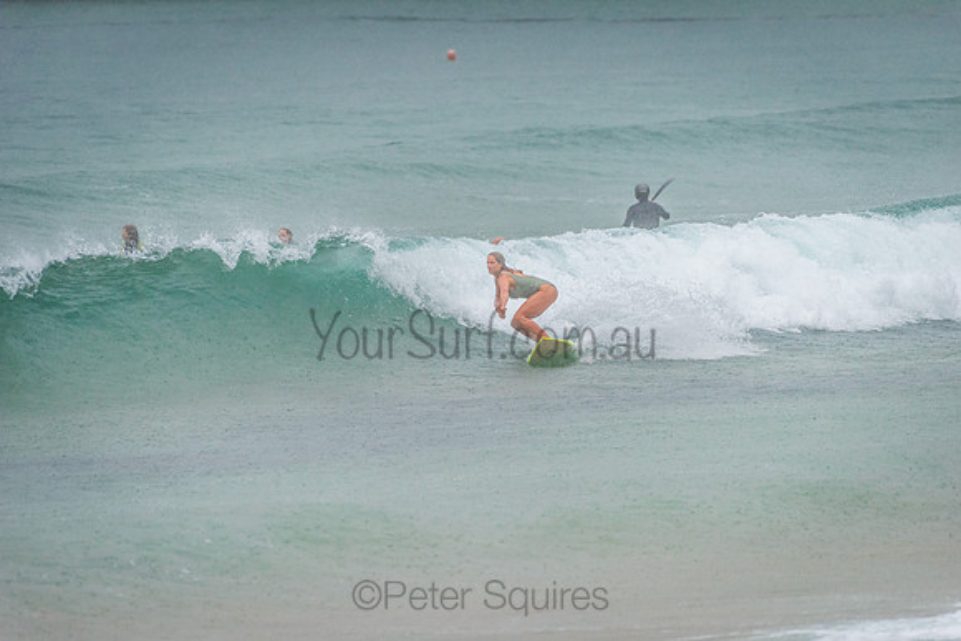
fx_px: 13350
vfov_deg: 2.8
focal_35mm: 500
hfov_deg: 4.1
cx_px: 480
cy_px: 320
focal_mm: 500
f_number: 5.6
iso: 720
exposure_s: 1/320
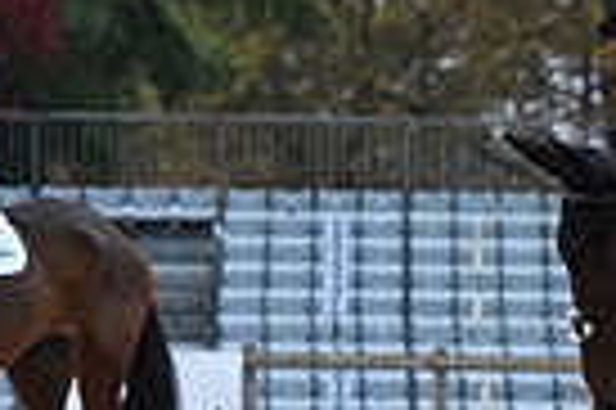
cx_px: 1174
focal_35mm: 531
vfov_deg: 2.6
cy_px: 311
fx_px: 9075
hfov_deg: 3.9
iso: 3200
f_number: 6.3
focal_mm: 125
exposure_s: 1/640
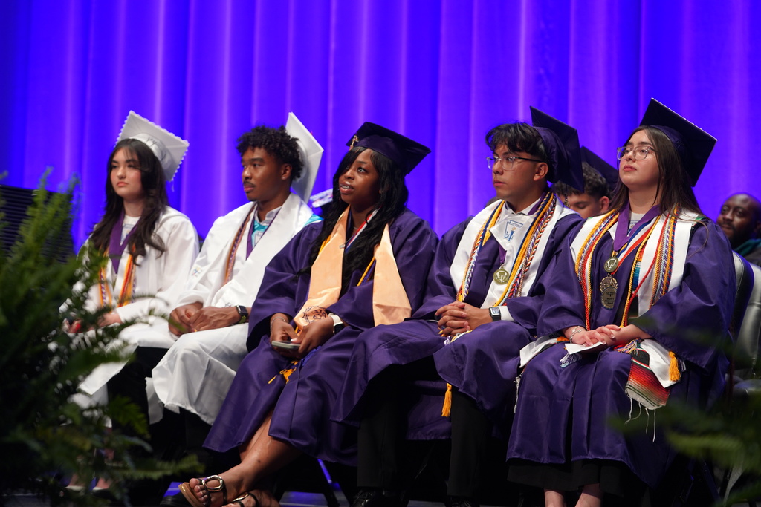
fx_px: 2093
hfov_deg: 20.6
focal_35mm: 99
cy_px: 254
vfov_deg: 13.8
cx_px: 380
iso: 640
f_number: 4
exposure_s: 1/160
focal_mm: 99
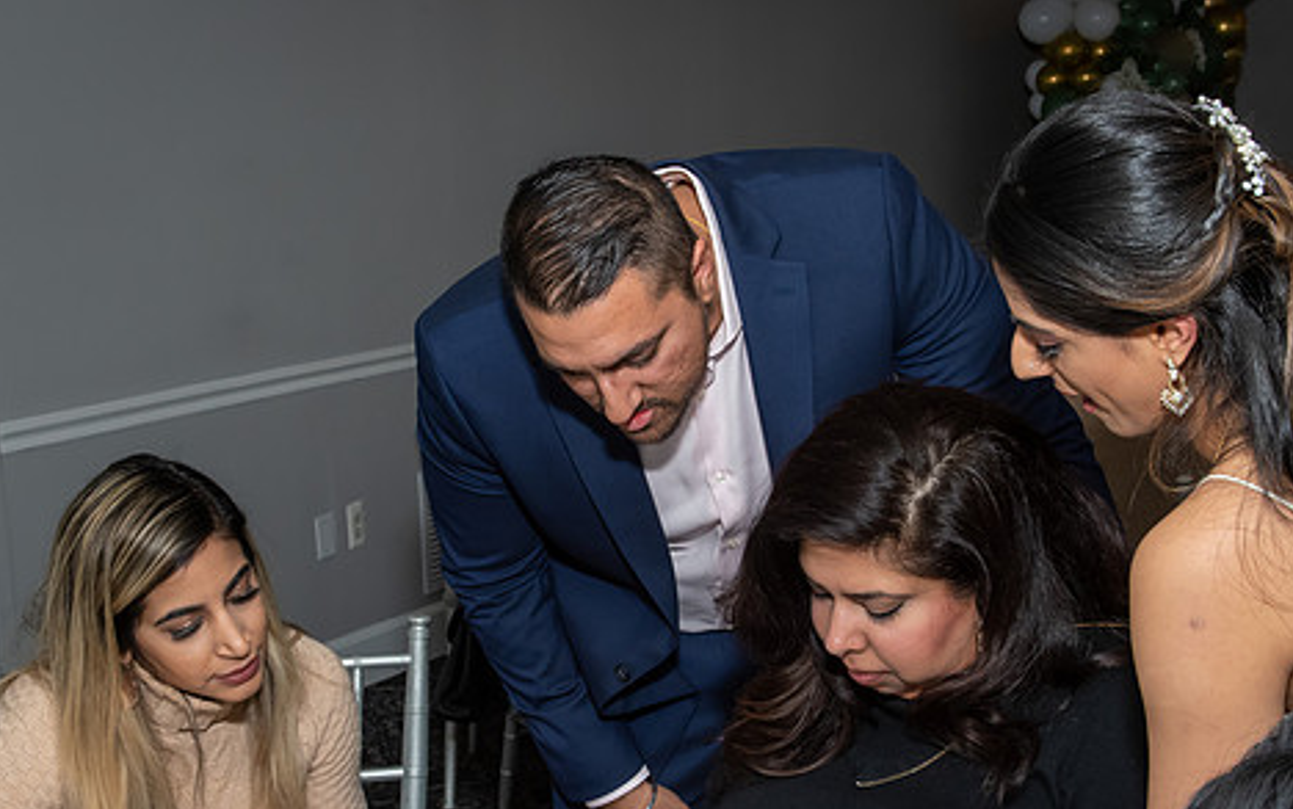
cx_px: 628
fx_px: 2010
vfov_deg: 22.7
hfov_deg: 35.7
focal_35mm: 57
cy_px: 503
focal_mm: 24
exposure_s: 1/250
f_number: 9
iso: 640
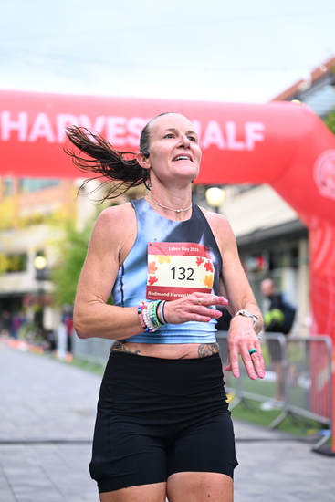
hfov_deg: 19.5
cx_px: 168
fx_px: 976
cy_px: 251
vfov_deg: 28.8
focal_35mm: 70
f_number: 2.8
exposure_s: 1/1600
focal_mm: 70
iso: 1000
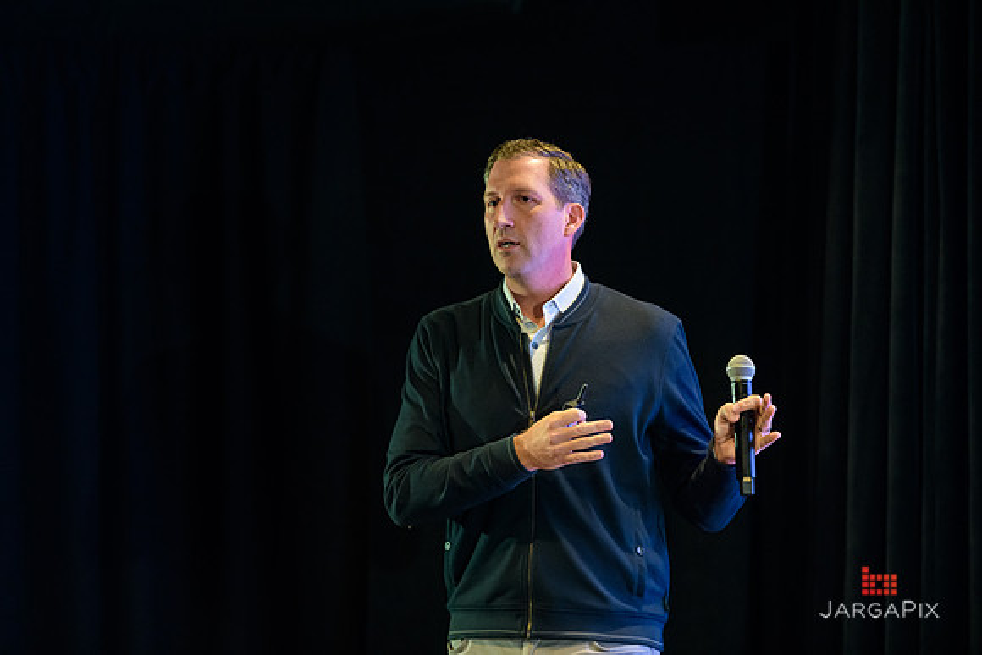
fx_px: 4092
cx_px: 491
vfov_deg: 9.2
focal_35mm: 150
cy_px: 328
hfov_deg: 13.7
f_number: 3.2
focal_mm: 150
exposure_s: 1/200
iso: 3200
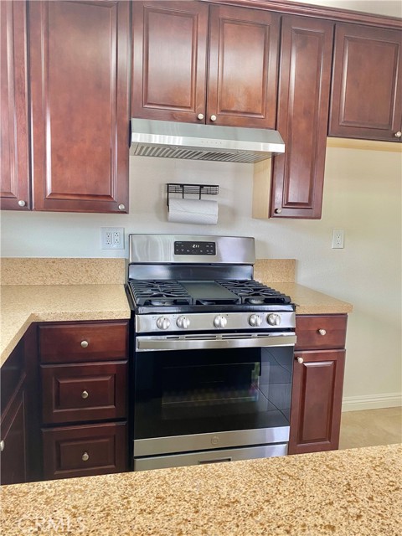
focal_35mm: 26
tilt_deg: -6.3
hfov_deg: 53.1
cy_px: 268
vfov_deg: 67.3
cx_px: 201
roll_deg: -0.9
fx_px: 403
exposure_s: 1/60
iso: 100
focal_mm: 4.25
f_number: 1.8
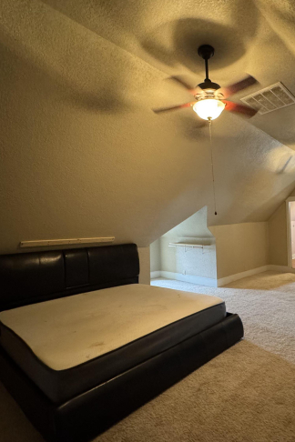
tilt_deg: +1.1
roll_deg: +0.5
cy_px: 226
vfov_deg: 84.0
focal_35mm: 20
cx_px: 218
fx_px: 246
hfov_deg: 59.0
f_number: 2.2
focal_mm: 2.22
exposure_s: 1/60
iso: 640
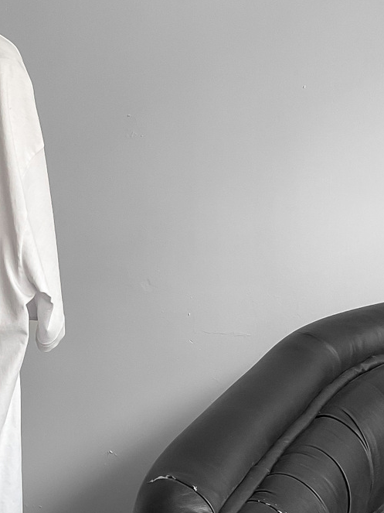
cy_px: 176
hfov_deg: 20.5
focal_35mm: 70
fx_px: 1036
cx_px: 18
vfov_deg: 27.6
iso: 50
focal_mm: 3
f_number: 1.8
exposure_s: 1/120
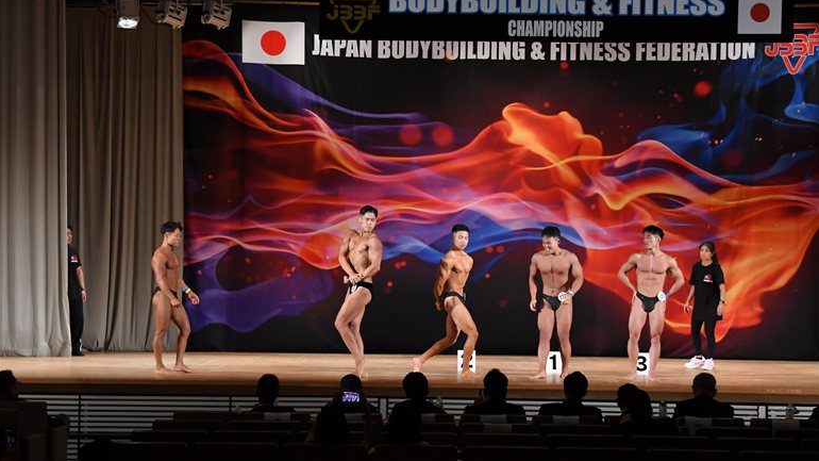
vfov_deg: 15.3
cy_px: 256
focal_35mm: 79
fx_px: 1715
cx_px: 410
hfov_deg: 26.9
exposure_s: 1/400
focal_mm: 50
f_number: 5.6
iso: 3200
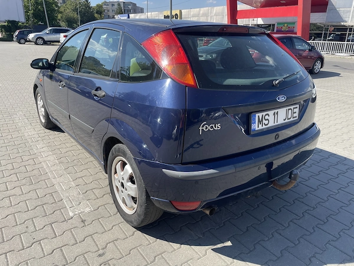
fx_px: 266
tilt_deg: -19.4
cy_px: 133
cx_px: 177
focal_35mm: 26
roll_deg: -0.5
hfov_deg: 67.3
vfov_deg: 53.1
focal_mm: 4.2
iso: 32
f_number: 1.6
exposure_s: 1/1618
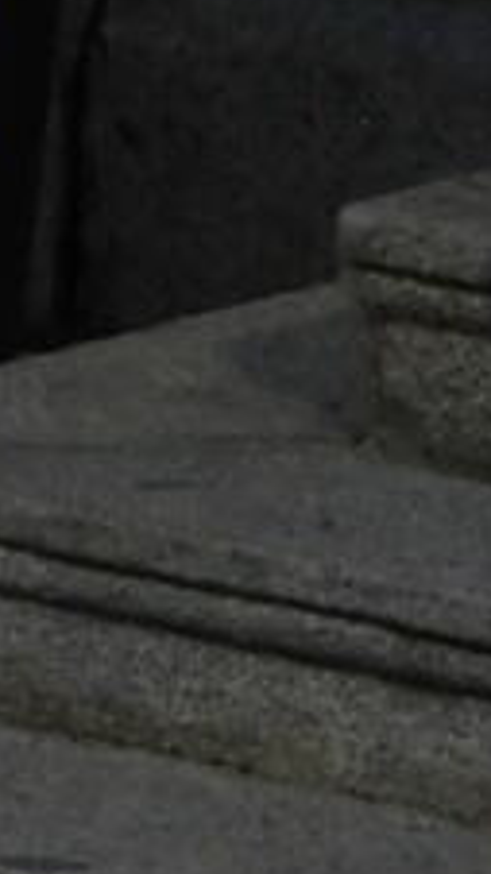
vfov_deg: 2.0
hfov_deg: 1.1
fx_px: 24692
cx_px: -1500
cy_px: 472
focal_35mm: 1066
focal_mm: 32.7
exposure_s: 1/30
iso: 560
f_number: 5.4
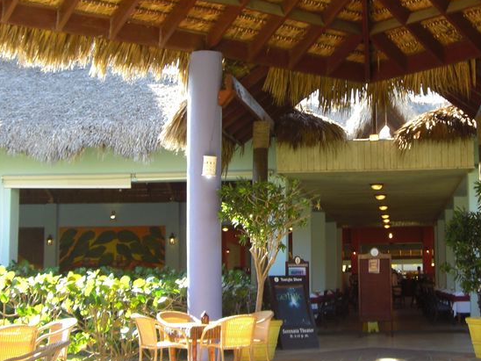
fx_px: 987
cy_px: 119
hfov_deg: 27.1
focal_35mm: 71
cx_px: 348
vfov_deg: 20.6
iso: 64
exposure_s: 1/100
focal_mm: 6.2
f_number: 2.7
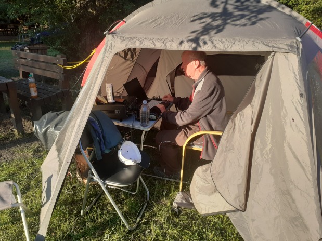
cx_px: 161
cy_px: 120
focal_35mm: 27
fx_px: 251
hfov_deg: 65.3
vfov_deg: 51.3
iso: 40
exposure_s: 1/472
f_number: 1.9
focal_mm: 3.6
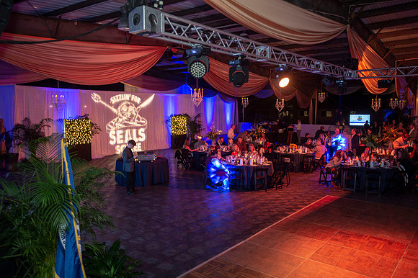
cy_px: 139
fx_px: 348
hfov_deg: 62.0
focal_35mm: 30
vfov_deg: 43.6
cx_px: 209
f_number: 2.8
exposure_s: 1/50
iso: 800
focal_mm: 30
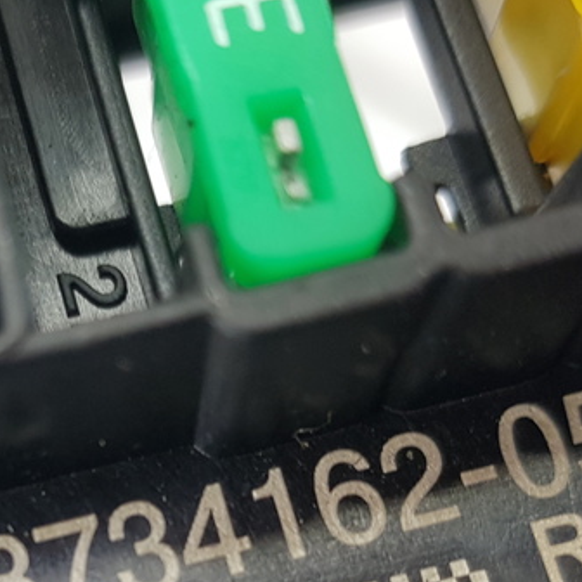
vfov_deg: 23.7
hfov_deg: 24.1
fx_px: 1332
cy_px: 563
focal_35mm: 70
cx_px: 73
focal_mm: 4.2
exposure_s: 1/50
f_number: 1.7
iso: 64
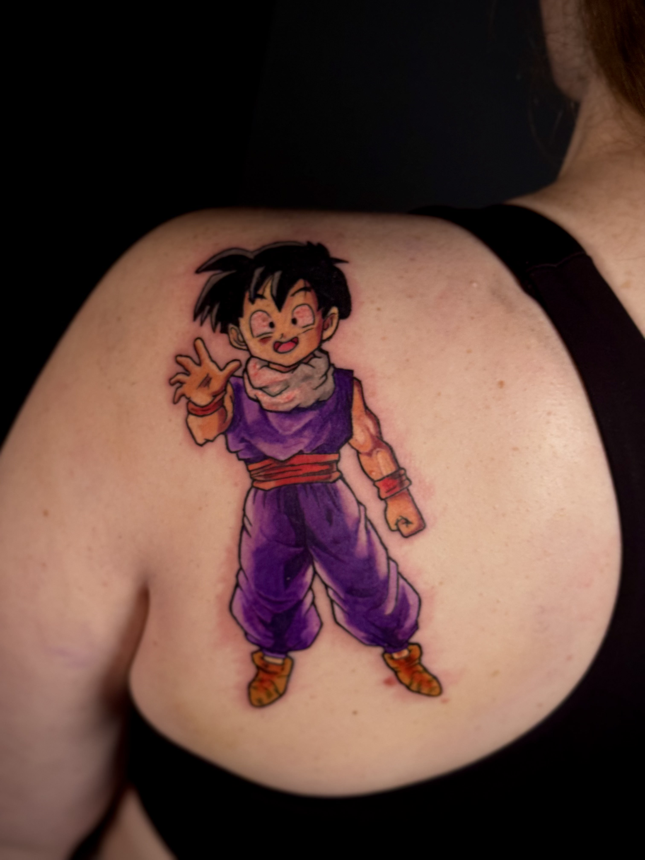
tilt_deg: -34.1
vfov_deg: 39.7
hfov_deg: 30.3
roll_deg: -13.4
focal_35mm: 48
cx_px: 322
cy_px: 430
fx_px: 1193
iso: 200
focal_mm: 6.76
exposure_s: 1/40
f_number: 1.78
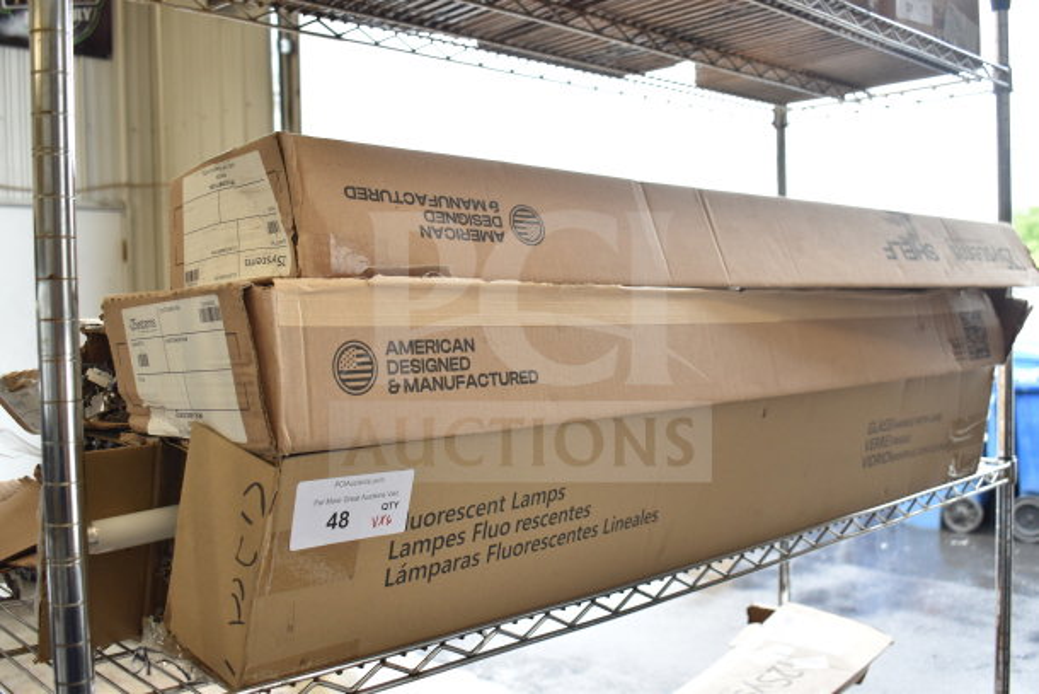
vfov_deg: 36.9
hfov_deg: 53.1
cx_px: 520
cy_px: 347
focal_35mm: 36
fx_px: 1039
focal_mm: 24
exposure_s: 1/40
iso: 250
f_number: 3.8
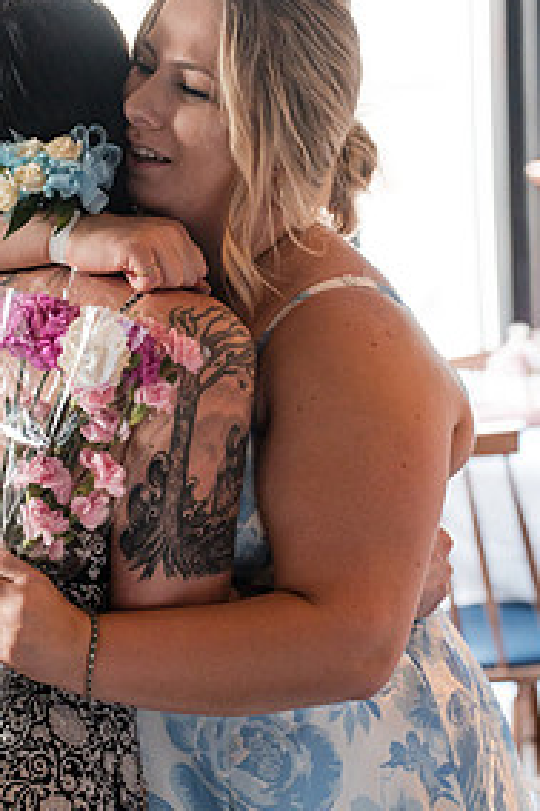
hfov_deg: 10.3
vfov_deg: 15.4
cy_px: 357
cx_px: 200
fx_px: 2996
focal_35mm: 133
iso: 3200
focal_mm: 84
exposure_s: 1/250
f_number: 4
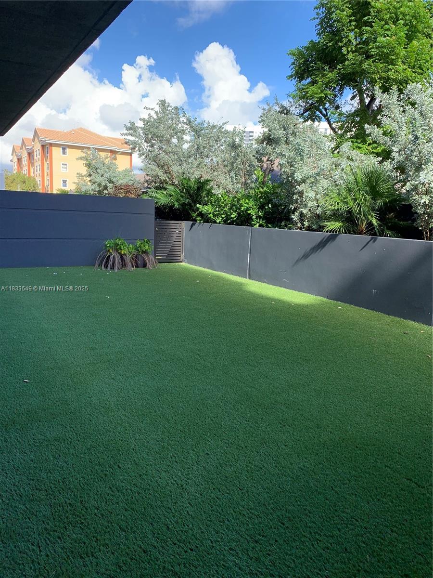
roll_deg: -1.3
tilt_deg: -10.2
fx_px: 434
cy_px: 289
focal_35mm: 26
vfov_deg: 67.3
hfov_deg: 53.1
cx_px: 216
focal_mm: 4.25
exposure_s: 1/696
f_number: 1.8
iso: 25
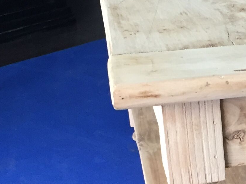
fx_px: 810
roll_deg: +1.6
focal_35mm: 114
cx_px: 289
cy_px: 214
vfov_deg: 12.7
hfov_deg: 16.6
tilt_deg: -29.0
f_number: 2.2
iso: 125
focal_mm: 4.15
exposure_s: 1/33
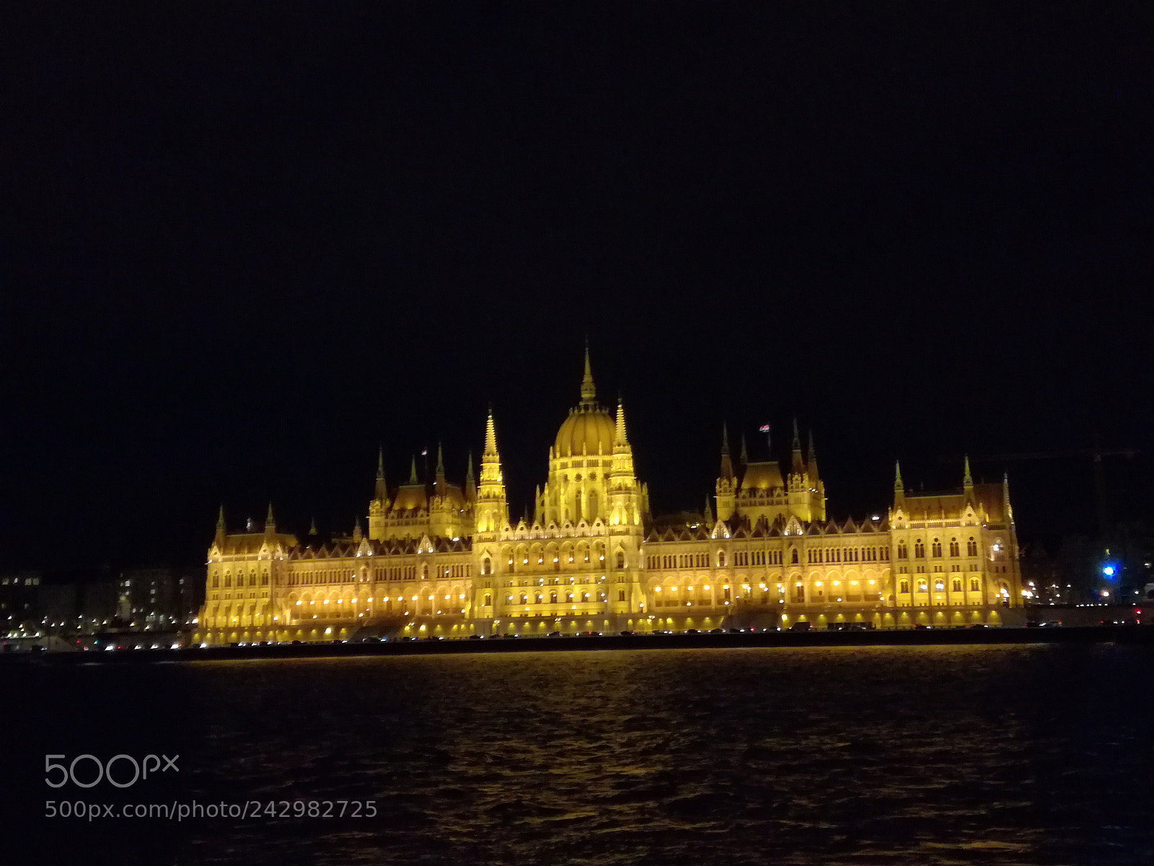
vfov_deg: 36.8
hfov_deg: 47.9
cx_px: 577
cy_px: 433
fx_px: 1300
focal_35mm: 39
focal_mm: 3.79
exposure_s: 1/25
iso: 400
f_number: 2
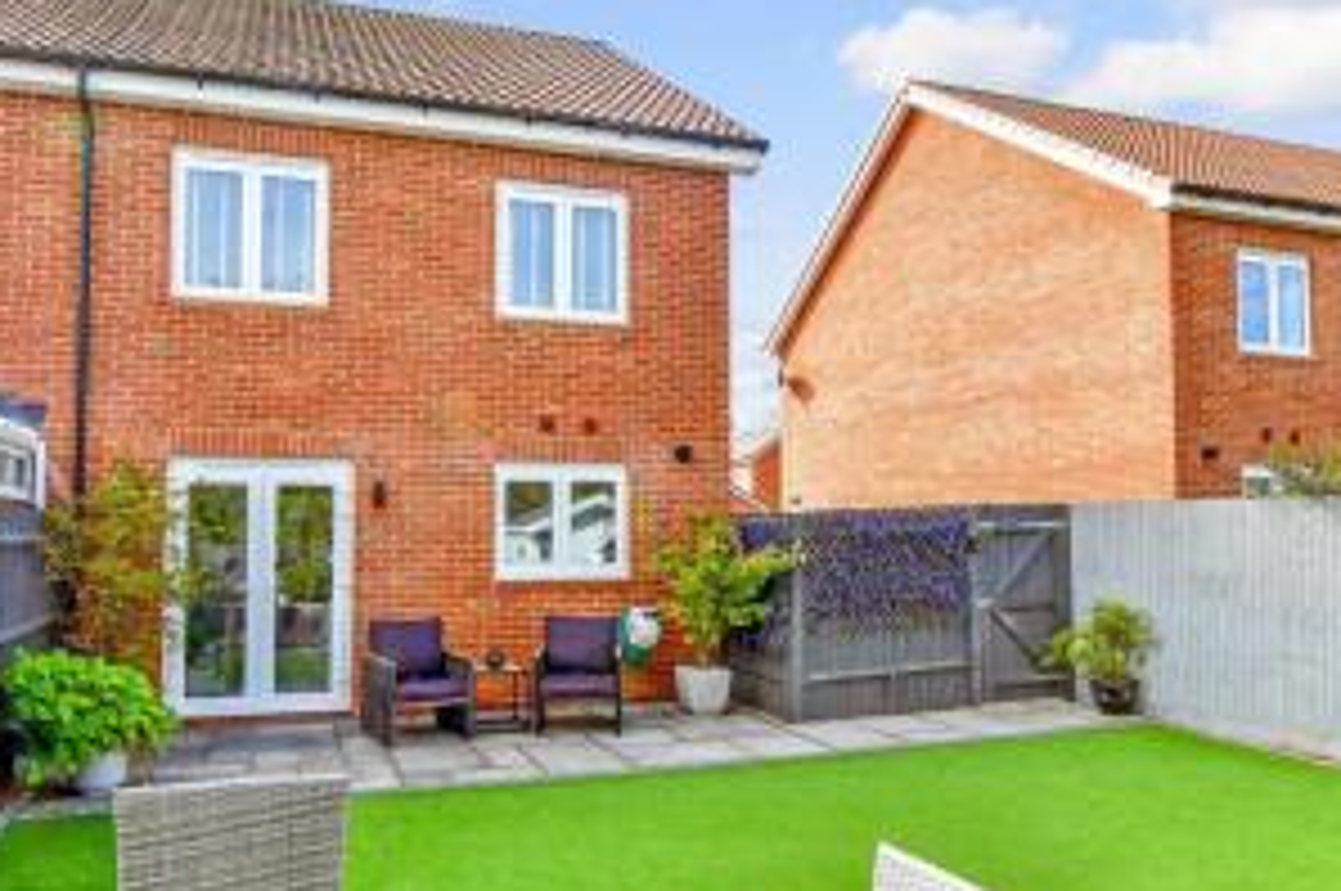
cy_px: 565
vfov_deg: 52.4
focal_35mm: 24
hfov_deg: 73.8
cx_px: 684
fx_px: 893
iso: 320
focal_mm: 10
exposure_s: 1/250
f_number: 8
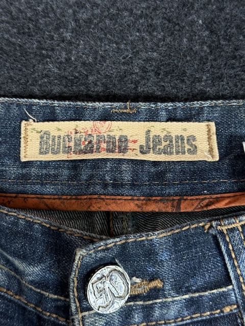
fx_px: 453
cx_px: 122
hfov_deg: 30.3
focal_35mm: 48
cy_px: 163
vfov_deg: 39.7
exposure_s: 1/50
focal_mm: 6.76
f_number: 1.78
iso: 125
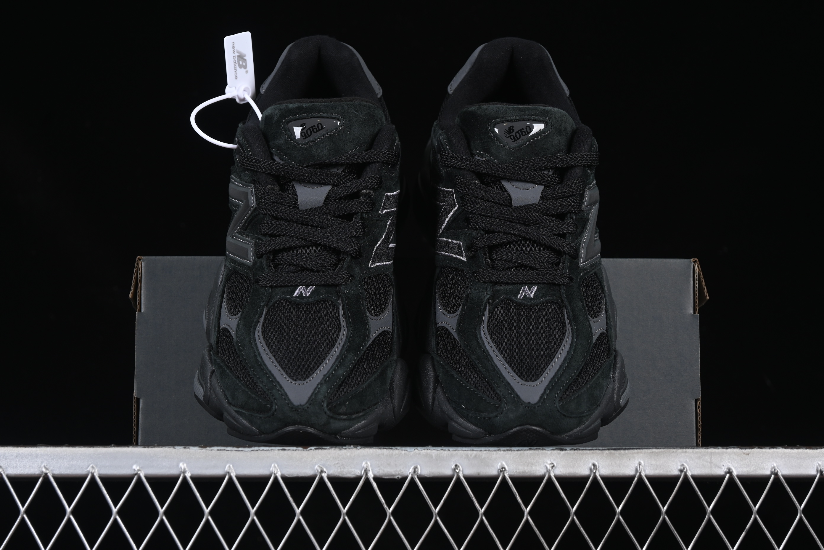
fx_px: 1717
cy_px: 275
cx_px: 412
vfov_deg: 18.2
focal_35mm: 75
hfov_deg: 27.0
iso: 160
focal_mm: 50
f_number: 6.3
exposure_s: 1/60
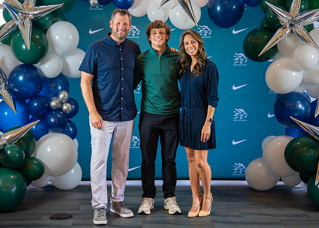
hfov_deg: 34.8
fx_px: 509
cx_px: 161
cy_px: 115
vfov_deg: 25.2
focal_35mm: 56
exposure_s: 1/320
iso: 1000
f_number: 1.2
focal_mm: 50
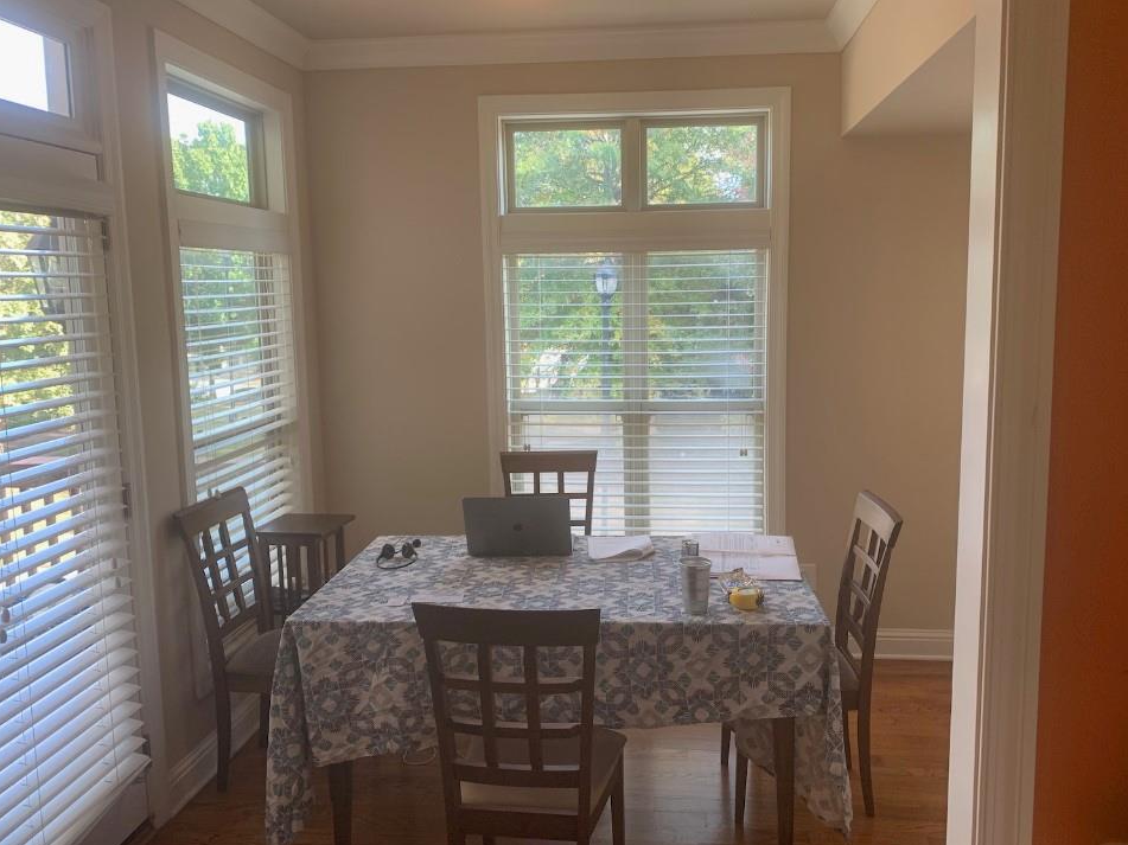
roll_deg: +0.2
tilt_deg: -6.5
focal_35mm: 28
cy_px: 416
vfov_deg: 49.7
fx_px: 912
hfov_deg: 63.4
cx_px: 597
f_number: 1.8
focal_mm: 4.25
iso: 64
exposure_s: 1/120
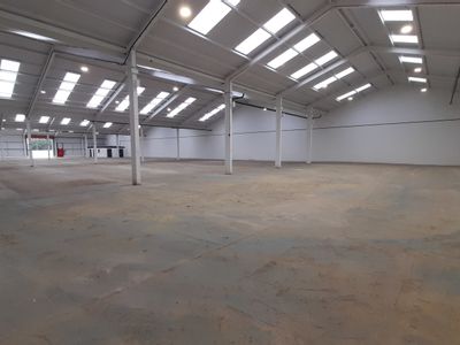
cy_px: 172
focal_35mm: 13
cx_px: 230
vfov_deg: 89.9
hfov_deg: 106.2
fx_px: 173
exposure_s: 1/50
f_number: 2.2
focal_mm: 1.42
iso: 80
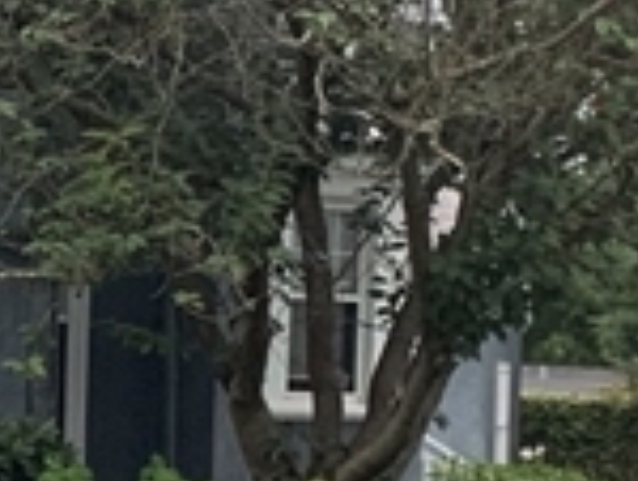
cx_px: -727
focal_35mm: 177
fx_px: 3267
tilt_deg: +1.2
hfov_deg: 10.1
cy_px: 226
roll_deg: -2.4
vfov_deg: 8.4
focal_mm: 4.25
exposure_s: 1/60
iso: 100
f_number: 1.8
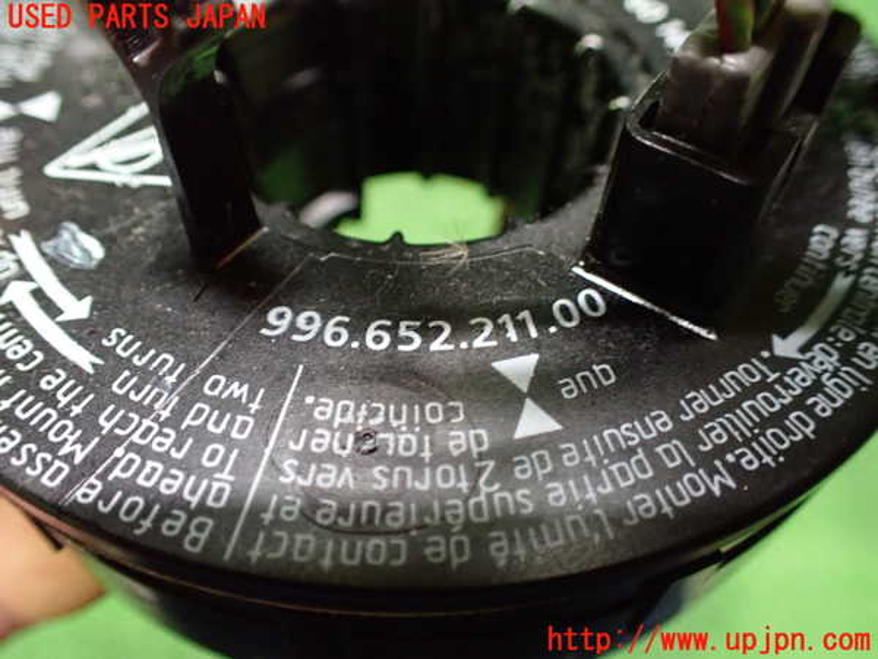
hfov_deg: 60.0
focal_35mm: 30
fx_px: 761
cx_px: 439
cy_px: 330
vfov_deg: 46.8
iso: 1000
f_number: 2.3
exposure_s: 1/30
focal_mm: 5.4
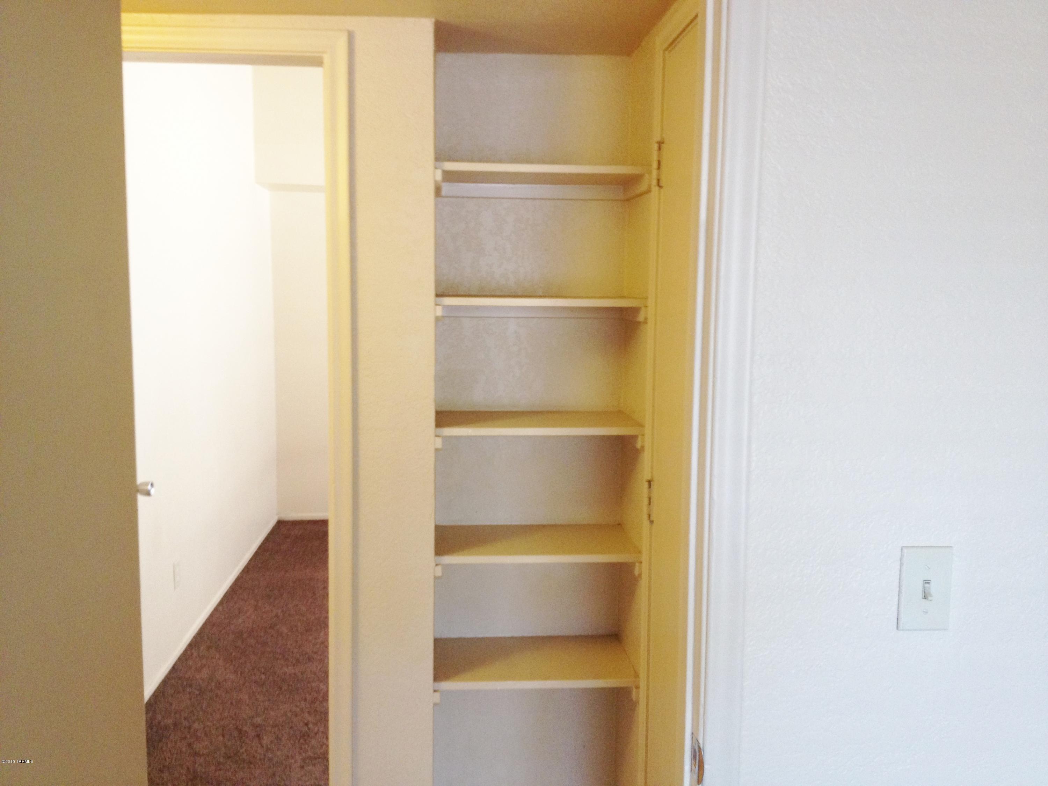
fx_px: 1060
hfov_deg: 52.6
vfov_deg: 40.7
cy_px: 393
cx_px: 524
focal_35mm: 35
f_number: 2.4
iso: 125
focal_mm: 4.28
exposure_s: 1/20
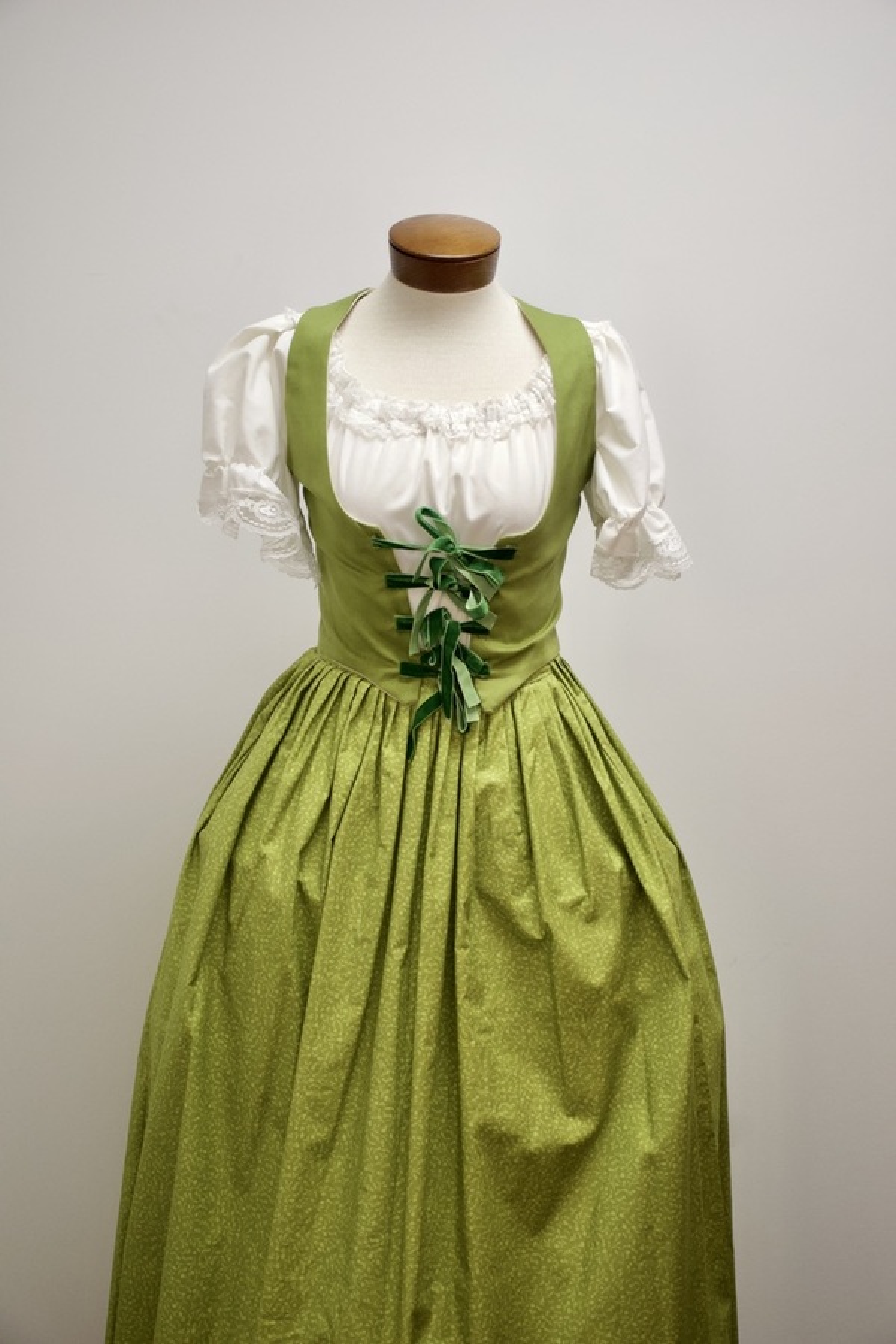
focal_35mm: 51
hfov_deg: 26.5
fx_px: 1904
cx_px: 448
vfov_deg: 38.9
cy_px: 672
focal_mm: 34
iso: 1600
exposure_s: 1/200
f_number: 4.2
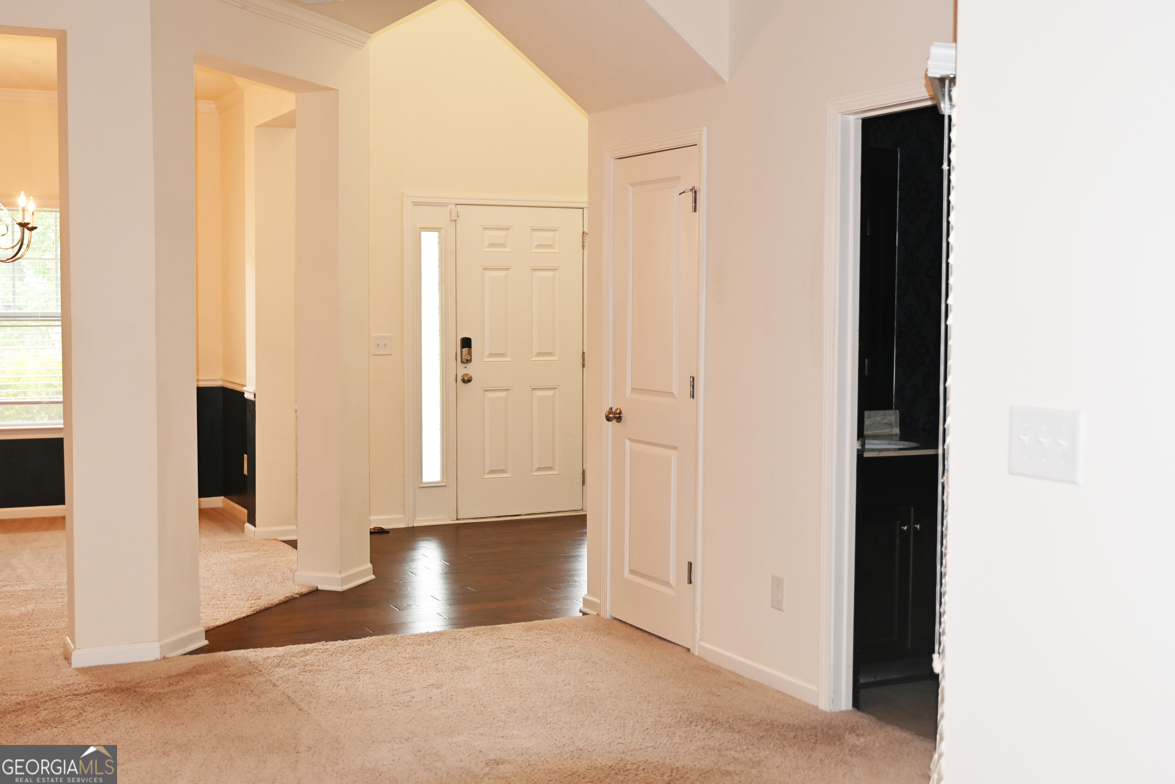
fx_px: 1371
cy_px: 392
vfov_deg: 31.9
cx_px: 588
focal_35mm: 42
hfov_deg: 46.4
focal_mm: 28
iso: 400
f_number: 2.8
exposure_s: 1/100
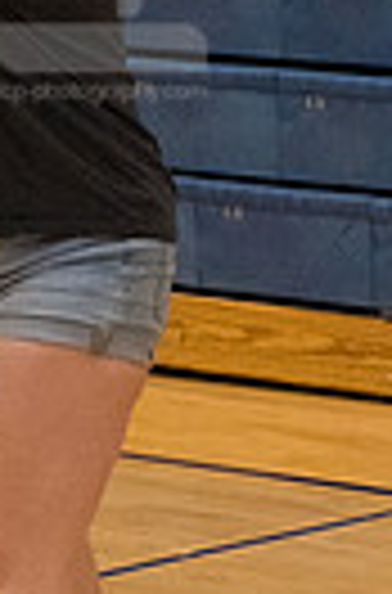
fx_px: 5235
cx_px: 101
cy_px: -22
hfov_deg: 4.3
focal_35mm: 318
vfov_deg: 6.5
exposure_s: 1/400
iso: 10000
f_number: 5.6
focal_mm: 62
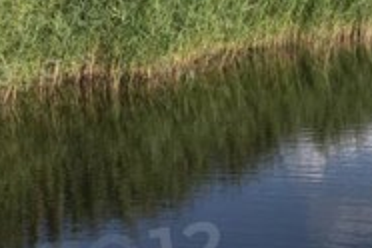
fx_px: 1064
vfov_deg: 12.7
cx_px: 530
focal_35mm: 103
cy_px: -112
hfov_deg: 18.0
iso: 100
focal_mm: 24
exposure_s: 1/320
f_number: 7.1
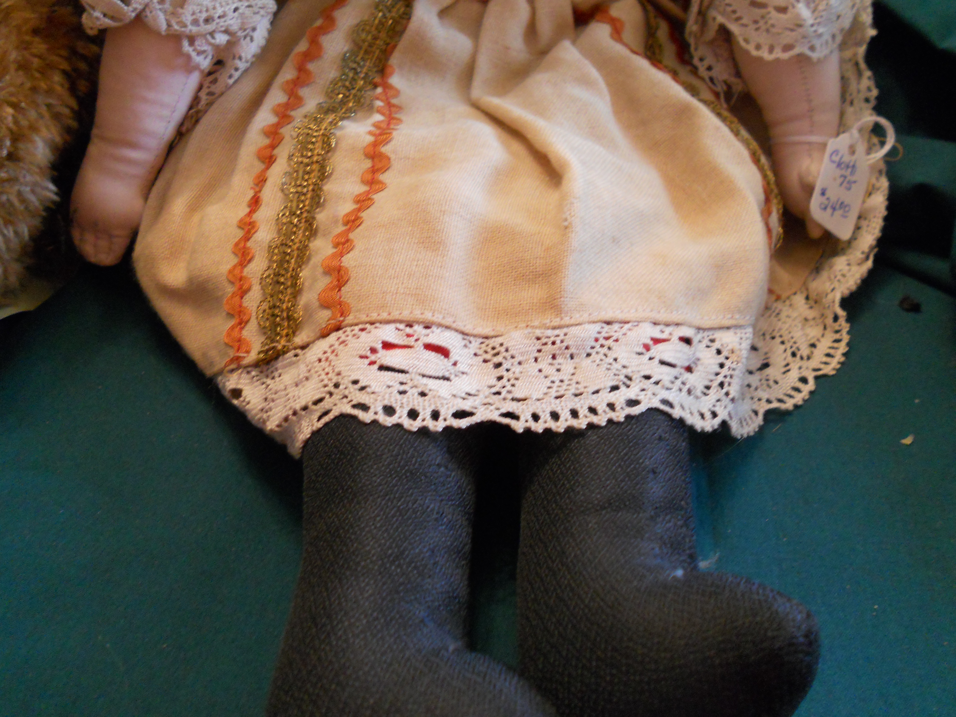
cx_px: 478
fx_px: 884
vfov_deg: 44.2
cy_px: 358
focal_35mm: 32
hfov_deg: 56.8
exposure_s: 1/30
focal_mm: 5.8
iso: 400
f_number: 3.5
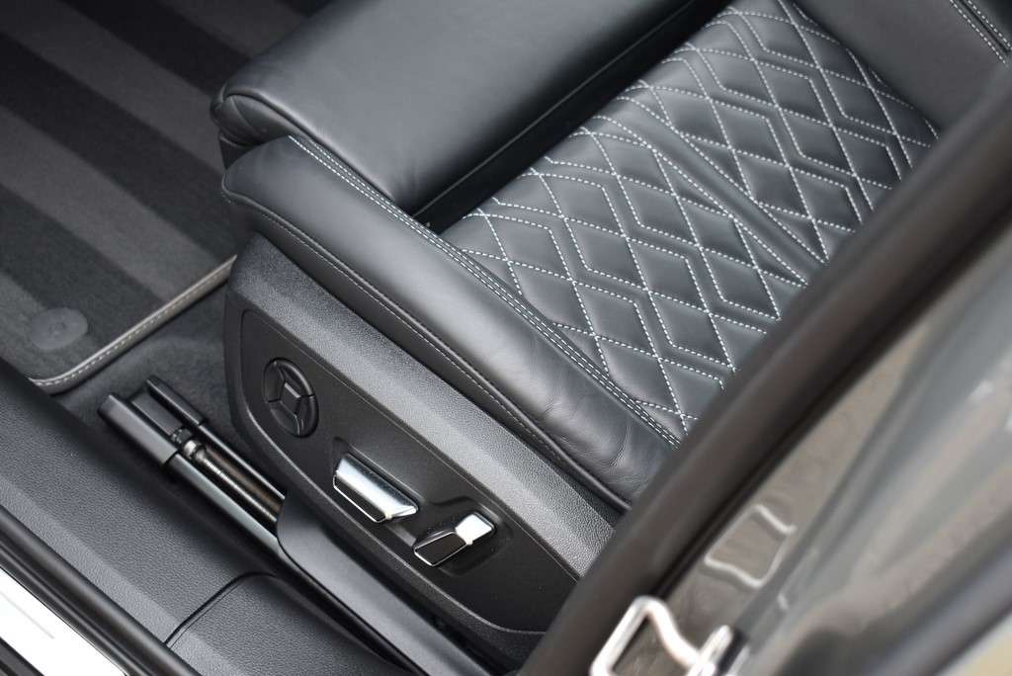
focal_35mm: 60
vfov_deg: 22.7
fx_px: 1688
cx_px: 506
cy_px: 338
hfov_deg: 33.4
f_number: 5
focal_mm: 40
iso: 400
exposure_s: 1/100
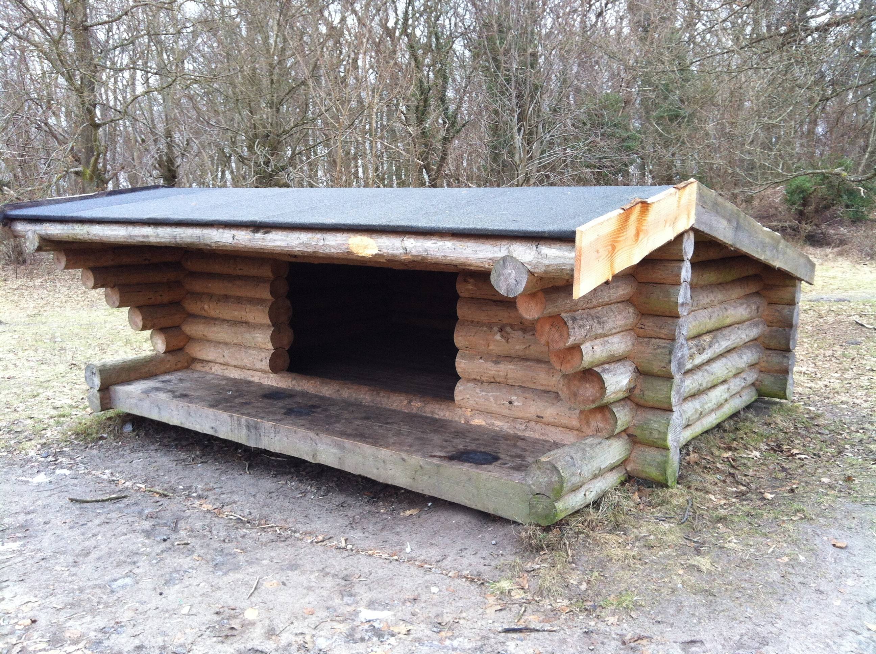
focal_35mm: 35
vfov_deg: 40.6
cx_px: 438
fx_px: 884
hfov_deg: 52.7
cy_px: 327
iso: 80
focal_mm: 3.85
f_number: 2.8
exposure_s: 1/60
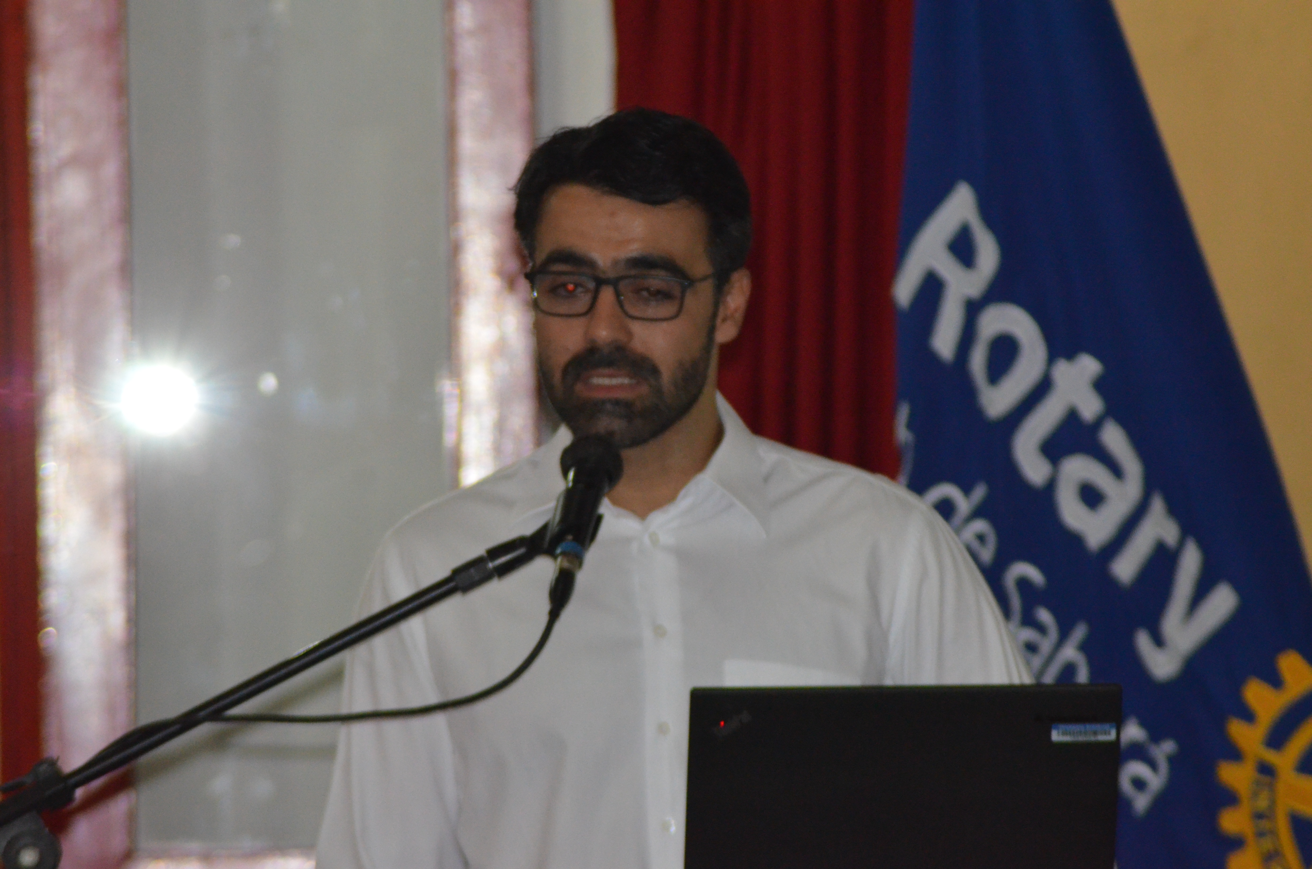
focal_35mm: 330
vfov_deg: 4.1
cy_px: 434
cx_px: 656
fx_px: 12002
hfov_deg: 6.3
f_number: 7.1
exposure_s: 1/60
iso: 3200
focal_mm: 220
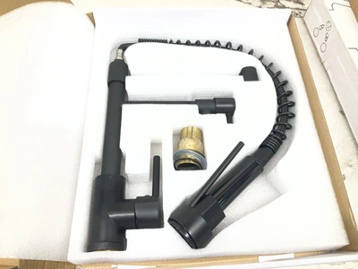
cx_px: 179
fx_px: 300
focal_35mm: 29
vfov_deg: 48.2
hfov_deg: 61.7
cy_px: 134
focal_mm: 3
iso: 32
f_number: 1.8
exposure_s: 1/120
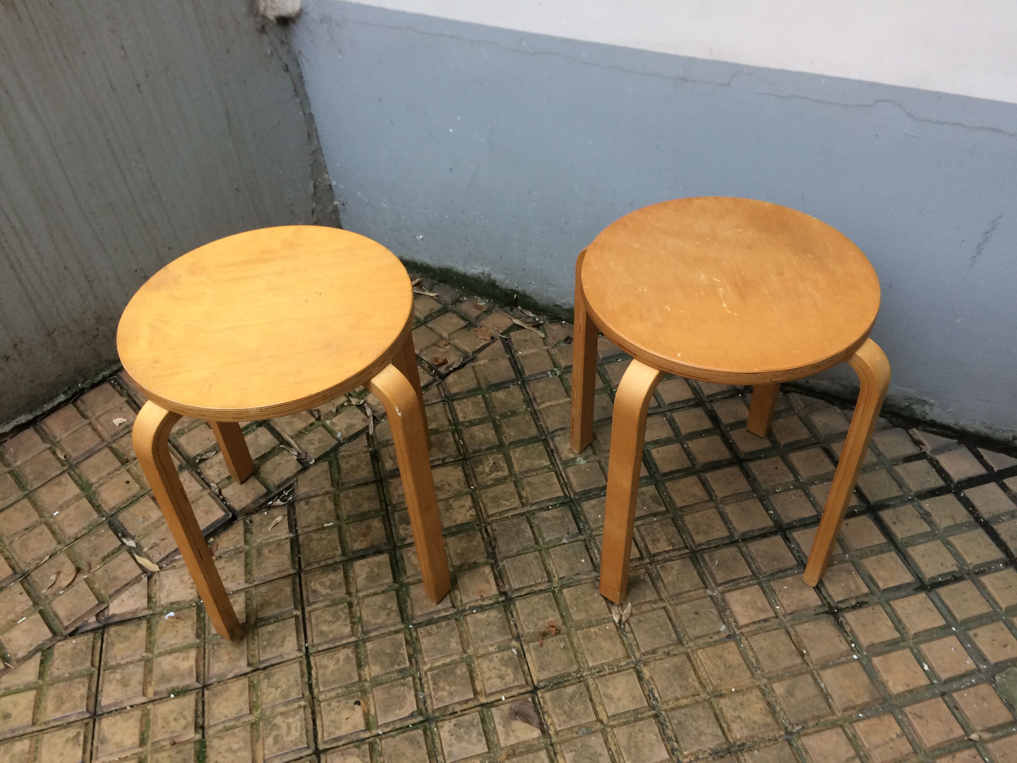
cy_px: 382
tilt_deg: -45.5
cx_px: 508
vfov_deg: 48.2
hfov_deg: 61.7
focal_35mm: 29
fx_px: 852
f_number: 2.2
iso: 40
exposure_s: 1/33
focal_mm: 4.15
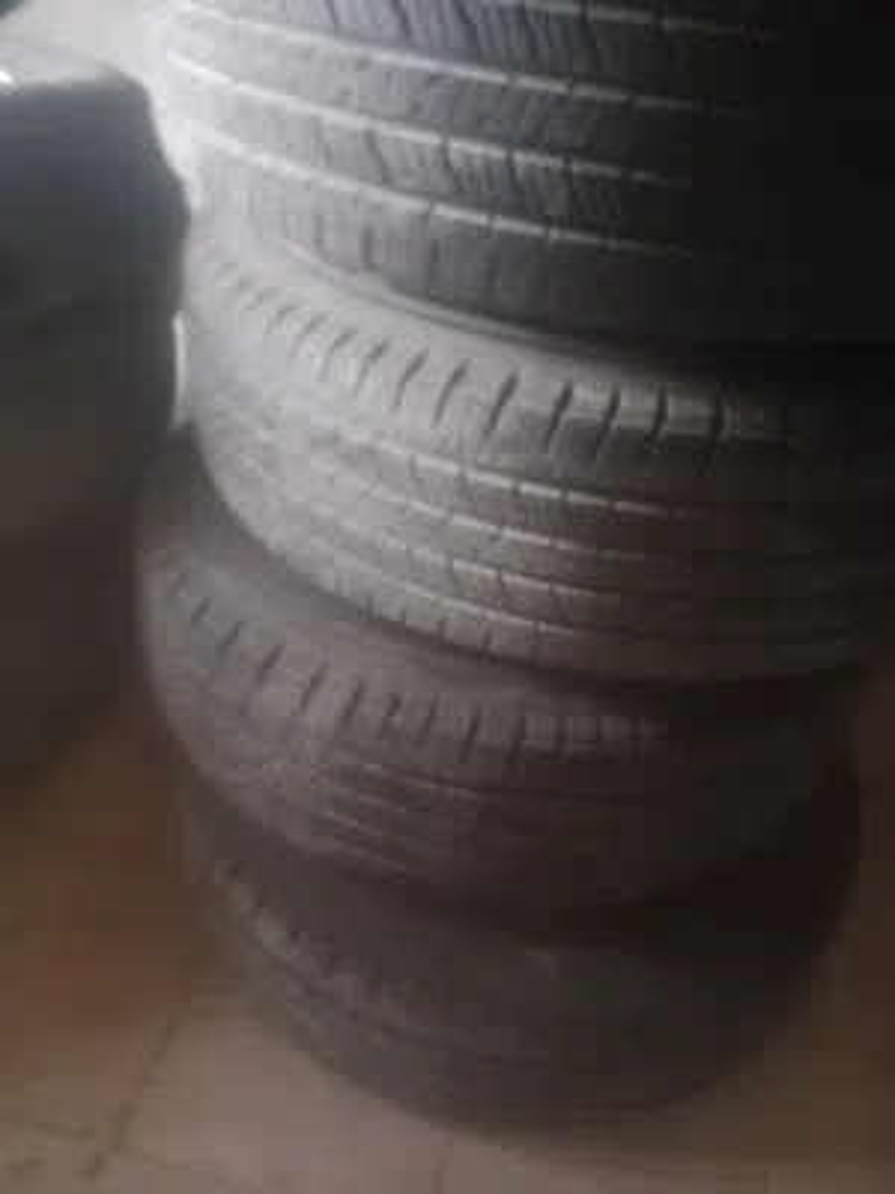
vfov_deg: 67.3
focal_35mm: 26
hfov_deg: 53.1
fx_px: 896
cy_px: 597
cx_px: 448
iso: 5521
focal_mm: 4.05
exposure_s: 1/14.3
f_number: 1.8
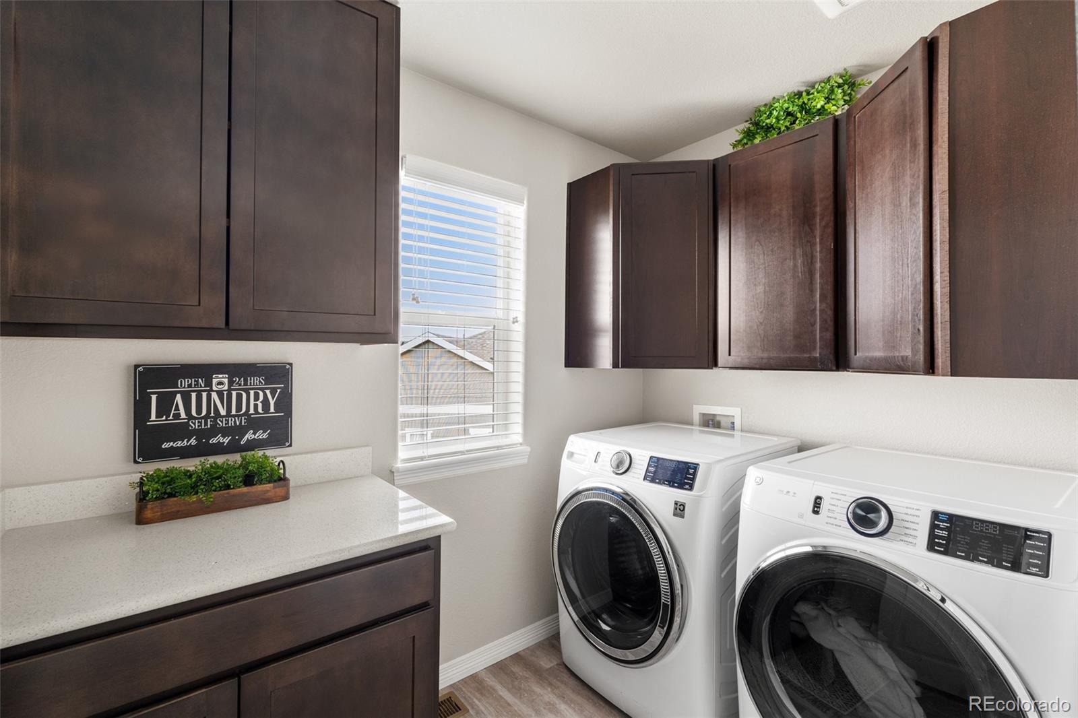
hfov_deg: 96.7
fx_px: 479
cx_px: 539
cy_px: 359
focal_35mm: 16
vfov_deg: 73.7
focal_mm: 16
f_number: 8
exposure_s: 1.3
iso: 500
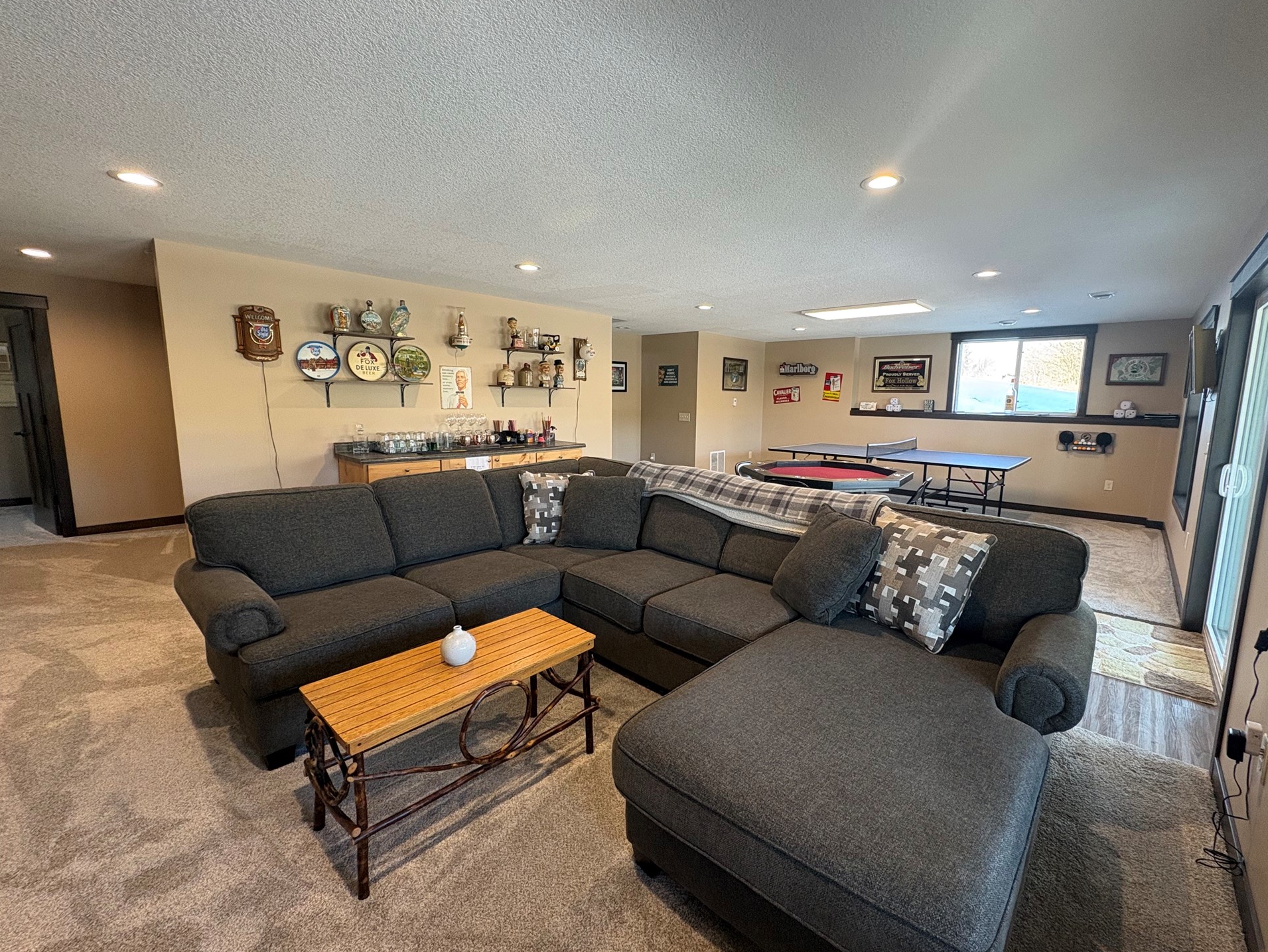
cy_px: 471
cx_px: 677
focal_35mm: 15
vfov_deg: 81.8
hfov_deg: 98.0
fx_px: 550
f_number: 2.2
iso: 200
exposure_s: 1/60
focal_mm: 2.22
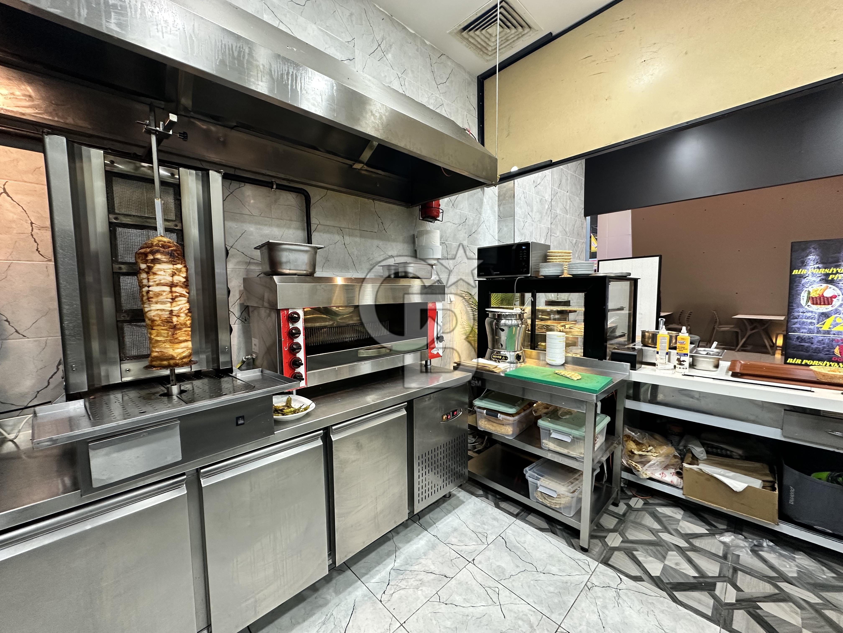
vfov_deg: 85.7
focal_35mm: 14
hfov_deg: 102.1
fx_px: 341
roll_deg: -0.2
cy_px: 316
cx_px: 422
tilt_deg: -4.6
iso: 160
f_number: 2.2
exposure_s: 1/50
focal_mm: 2.22
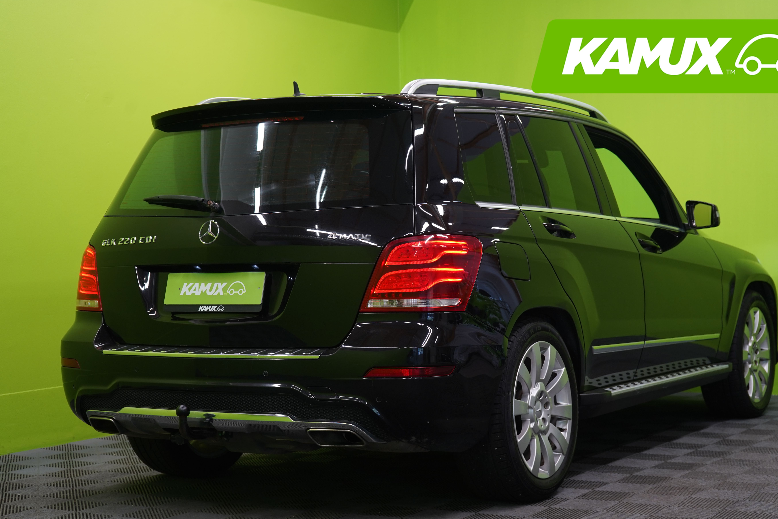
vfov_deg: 21.6
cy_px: 279
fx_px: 1361
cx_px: 423
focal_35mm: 63
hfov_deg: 31.9
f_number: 5
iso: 400
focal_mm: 57
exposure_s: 1/40
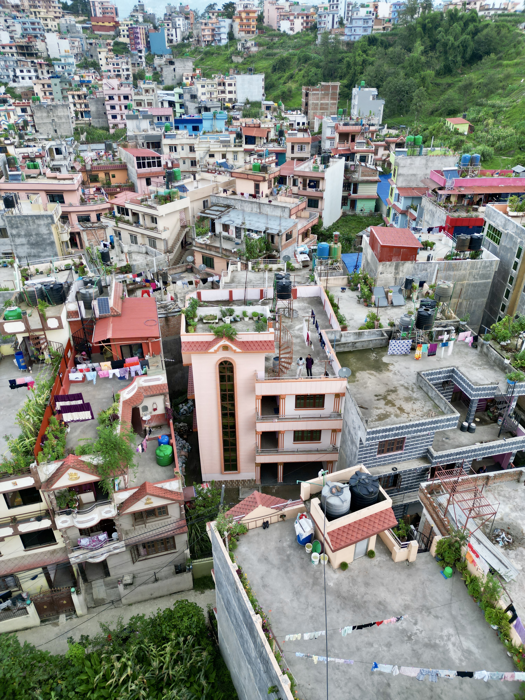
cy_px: 350
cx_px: 262
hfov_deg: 56.8
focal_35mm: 24
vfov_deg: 71.6
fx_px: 485
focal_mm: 6.72
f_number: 1.7
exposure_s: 1/800
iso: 130
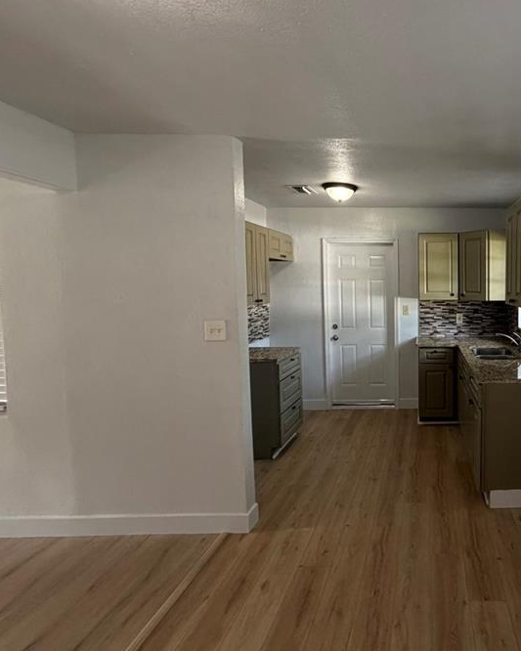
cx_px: 434
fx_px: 405
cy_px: 307
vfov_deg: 77.6
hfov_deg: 59.1
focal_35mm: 21
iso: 320
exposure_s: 1/120
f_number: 2.2
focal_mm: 2.22
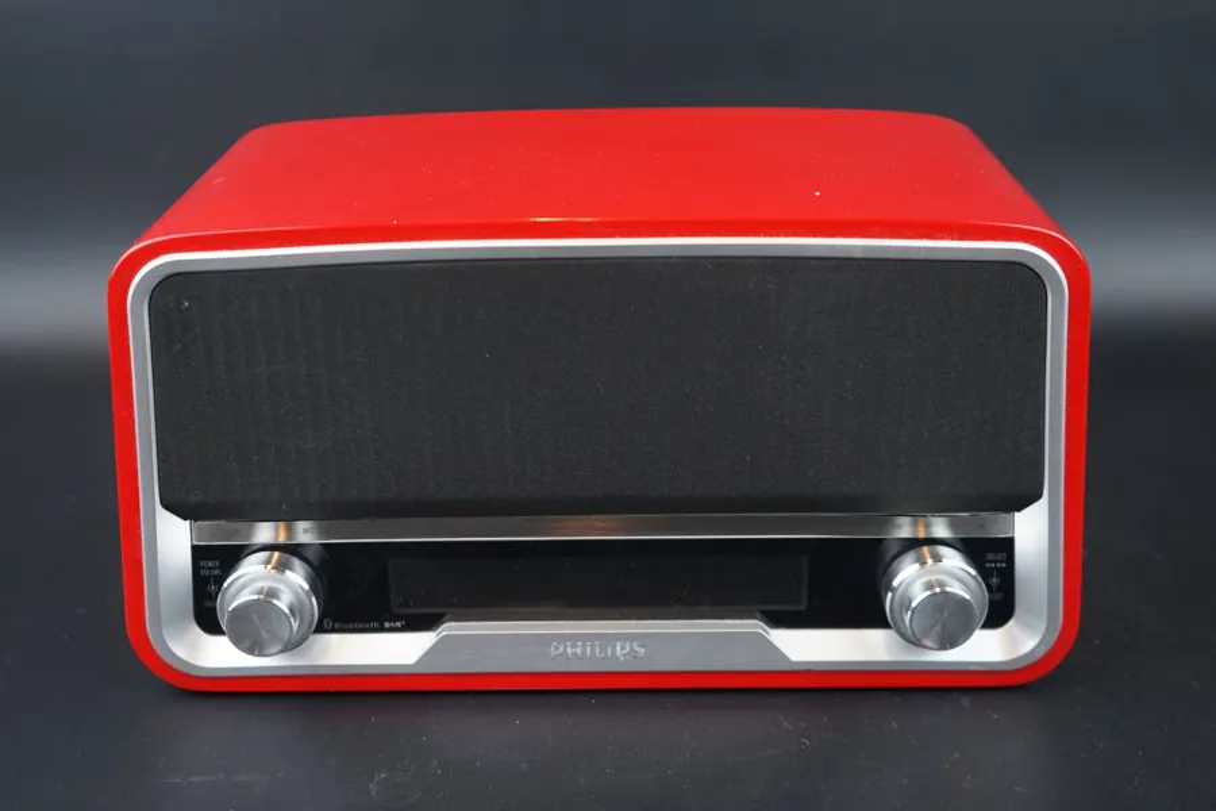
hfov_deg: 50.7
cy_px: 406
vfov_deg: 35.1
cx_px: 608
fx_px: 1283
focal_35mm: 38
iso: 200
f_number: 4
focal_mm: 38
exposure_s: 1/60
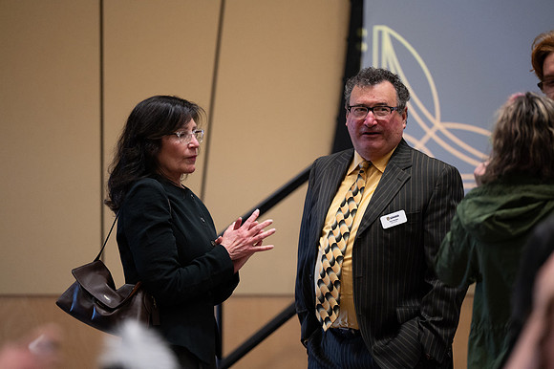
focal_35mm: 200
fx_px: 3076
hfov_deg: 10.3
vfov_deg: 6.9
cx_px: 277
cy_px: 184
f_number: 2.8
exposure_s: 1/125
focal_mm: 200
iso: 3200
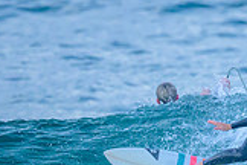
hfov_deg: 0.7
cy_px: 198
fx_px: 19601
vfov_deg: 0.5
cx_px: 313
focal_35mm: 2857
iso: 2200
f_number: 6.3
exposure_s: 1/2000
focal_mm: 800
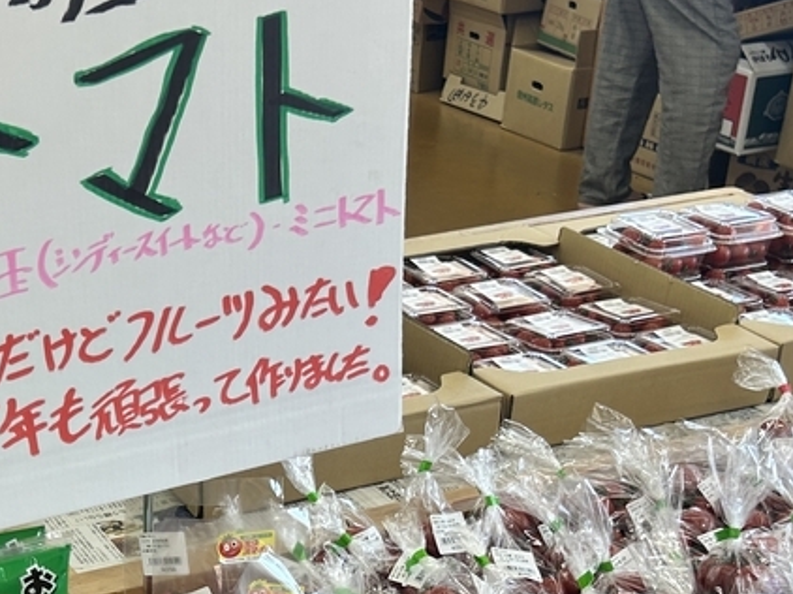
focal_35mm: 74
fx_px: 1694
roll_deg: -0.1
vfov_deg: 19.3
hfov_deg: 25.7
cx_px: 113
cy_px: 594
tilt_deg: -32.6
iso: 32
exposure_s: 1/137
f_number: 1.5
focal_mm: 5.7
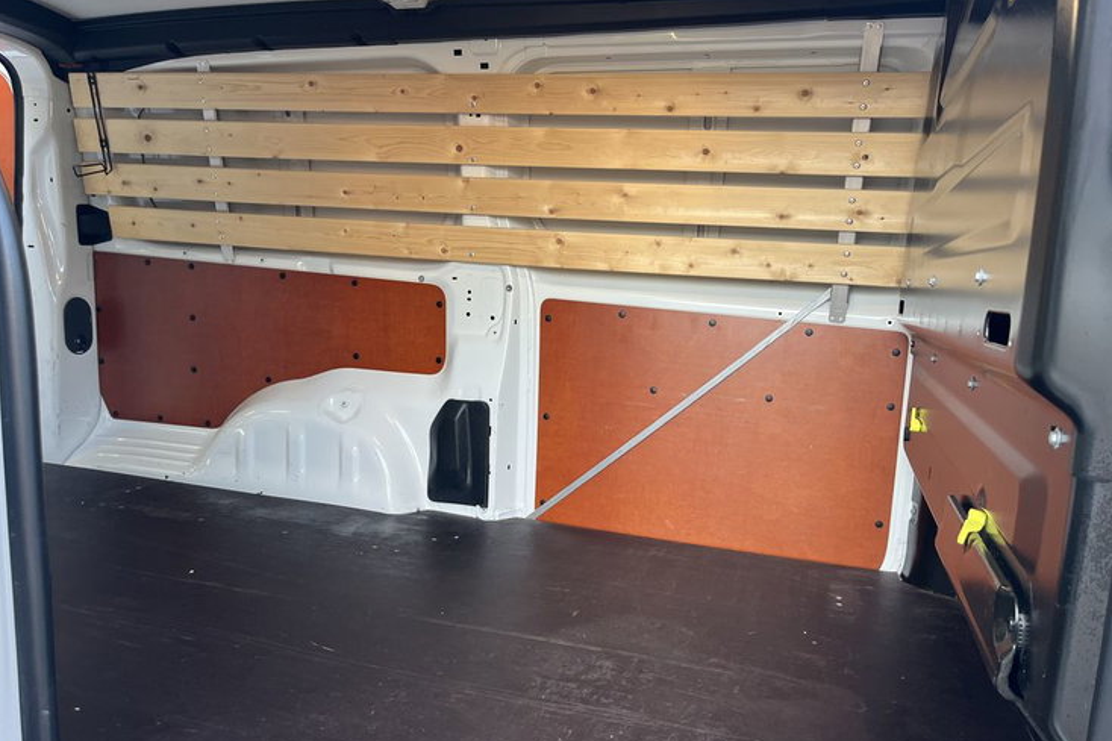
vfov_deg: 46.3
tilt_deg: -8.9
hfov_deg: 65.5
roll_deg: -0.4
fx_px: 865
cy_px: 418
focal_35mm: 28
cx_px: 551
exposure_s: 1/121
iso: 100
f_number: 1.6
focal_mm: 5.1
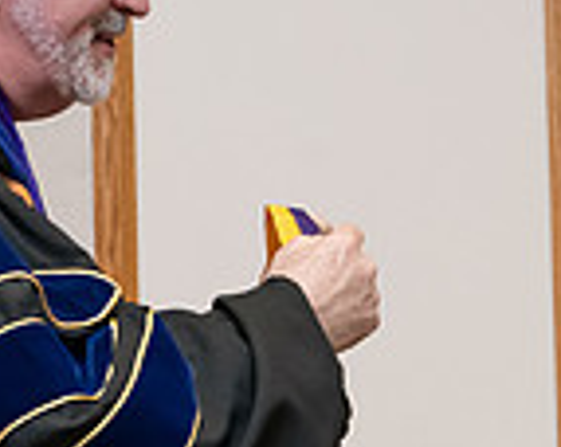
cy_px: 394
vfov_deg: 6.1
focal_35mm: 252
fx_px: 4178
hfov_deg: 7.6
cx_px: 749
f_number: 5.6
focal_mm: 66
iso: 2000
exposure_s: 1/200
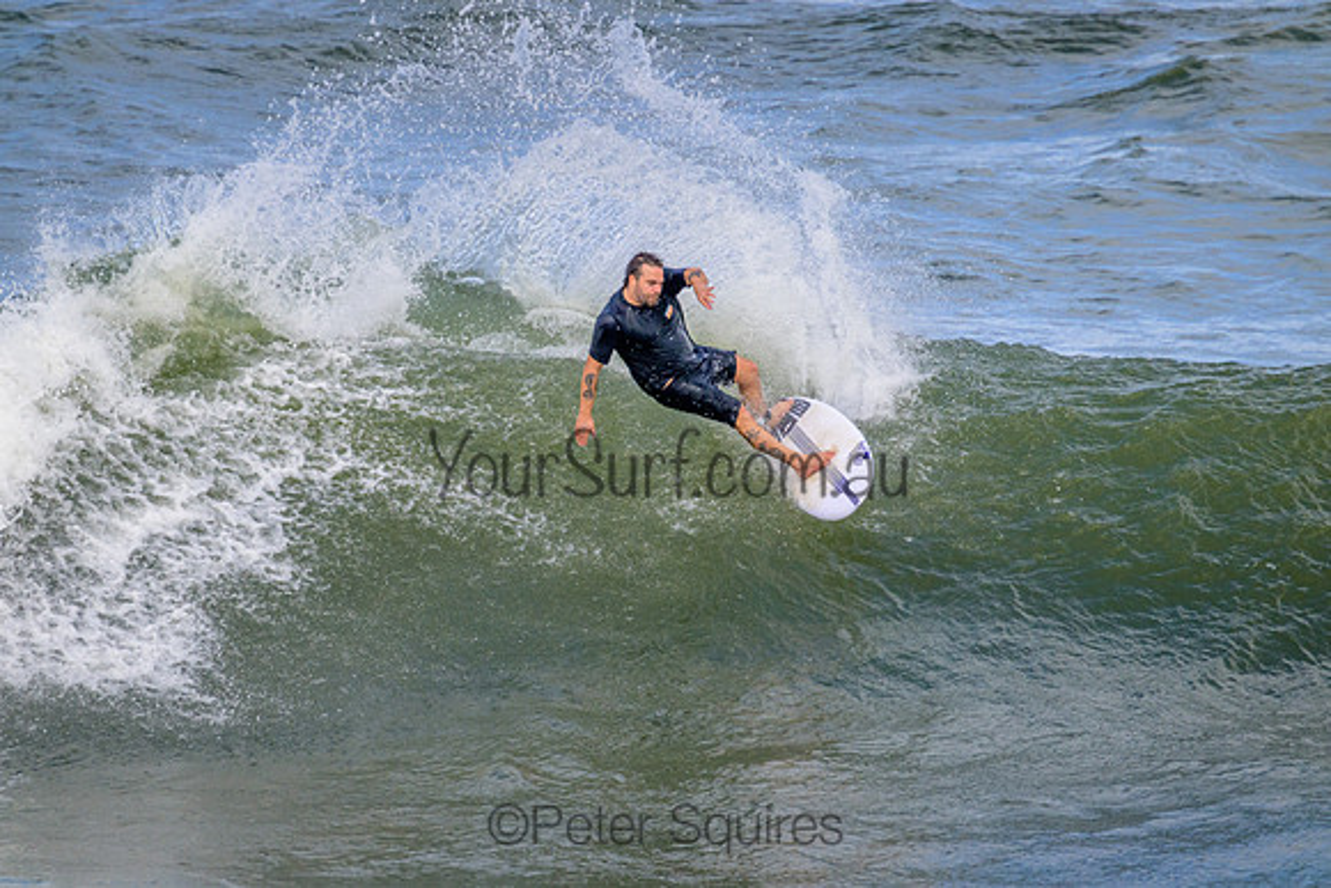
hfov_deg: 2.6
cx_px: 666
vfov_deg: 1.7
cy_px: 444
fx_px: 29583
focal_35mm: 800
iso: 1100
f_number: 11
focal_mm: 800
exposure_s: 1/2000
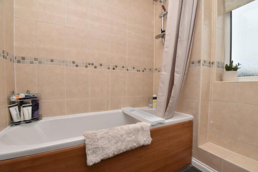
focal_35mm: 15
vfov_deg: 77.4
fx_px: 108
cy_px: 86
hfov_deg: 100.4
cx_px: 129
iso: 640
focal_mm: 10
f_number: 13
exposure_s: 1/60
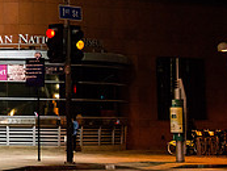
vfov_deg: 10.4
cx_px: -100
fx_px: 932
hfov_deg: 13.2
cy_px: 5
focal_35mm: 142
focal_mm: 44
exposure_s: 1/160
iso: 1600
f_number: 2.8
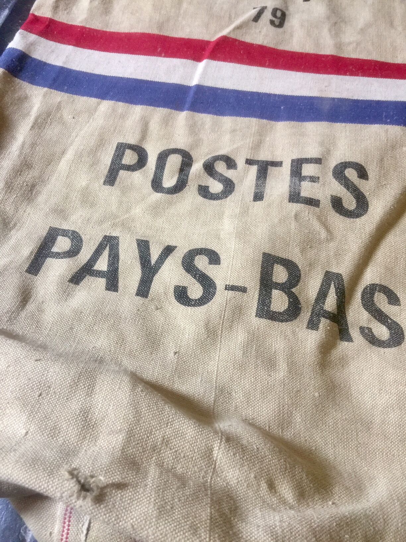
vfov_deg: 61.7
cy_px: 271
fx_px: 454
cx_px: 203
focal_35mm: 29
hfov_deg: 48.2
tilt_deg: -60.0
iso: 80
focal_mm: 4.15
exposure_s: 1/17
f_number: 2.2
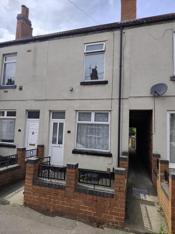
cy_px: 117
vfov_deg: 73.9
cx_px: 88
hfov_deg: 58.9
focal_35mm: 23
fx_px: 155
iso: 50
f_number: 1.65
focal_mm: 6.19
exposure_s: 1/1400
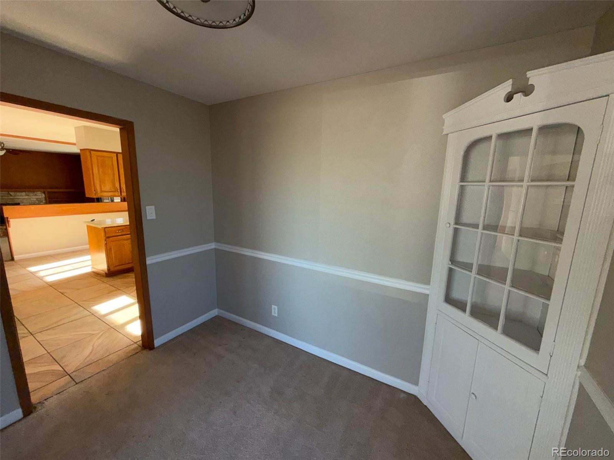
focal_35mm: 14
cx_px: 307
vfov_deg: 85.7
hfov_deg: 102.1
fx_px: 248
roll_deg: -0.8
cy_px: 230
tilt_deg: -10.8
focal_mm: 2.22
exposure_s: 1/121
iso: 64
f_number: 2.2
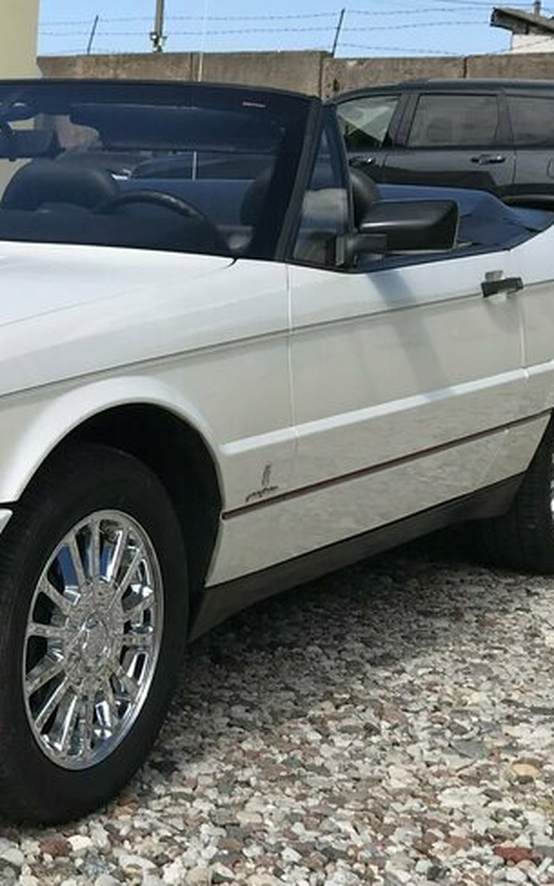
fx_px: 1763
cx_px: -93
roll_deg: -2.0
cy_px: 434
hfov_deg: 17.1
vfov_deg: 28.2
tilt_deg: -7.9
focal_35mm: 73
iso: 20
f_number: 1.8
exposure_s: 1/2907
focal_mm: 3.99
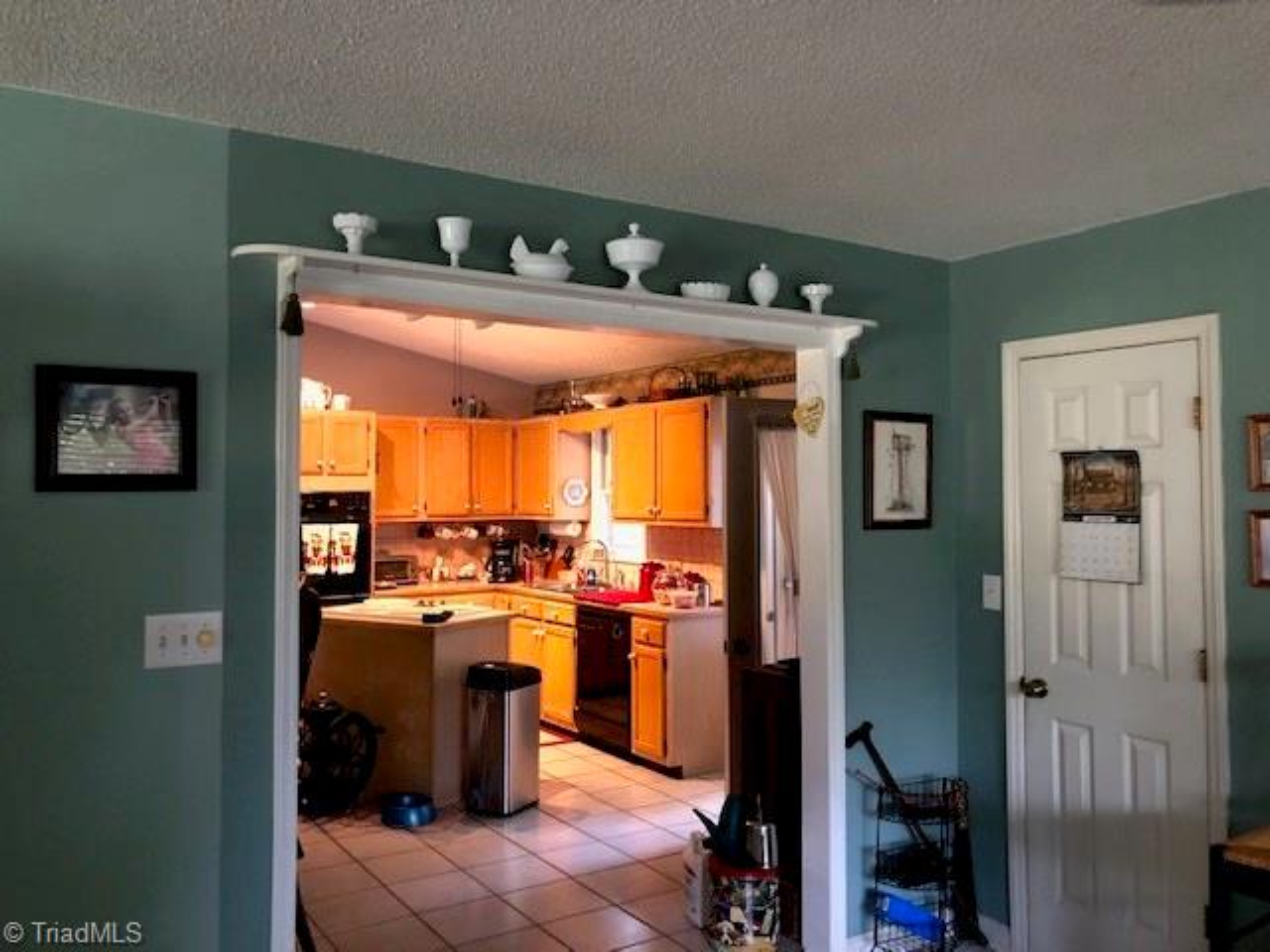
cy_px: 476
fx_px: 1027
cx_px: 635
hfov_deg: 63.4
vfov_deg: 49.7
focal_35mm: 28
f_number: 1.8
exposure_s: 1/12
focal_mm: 4
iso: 100
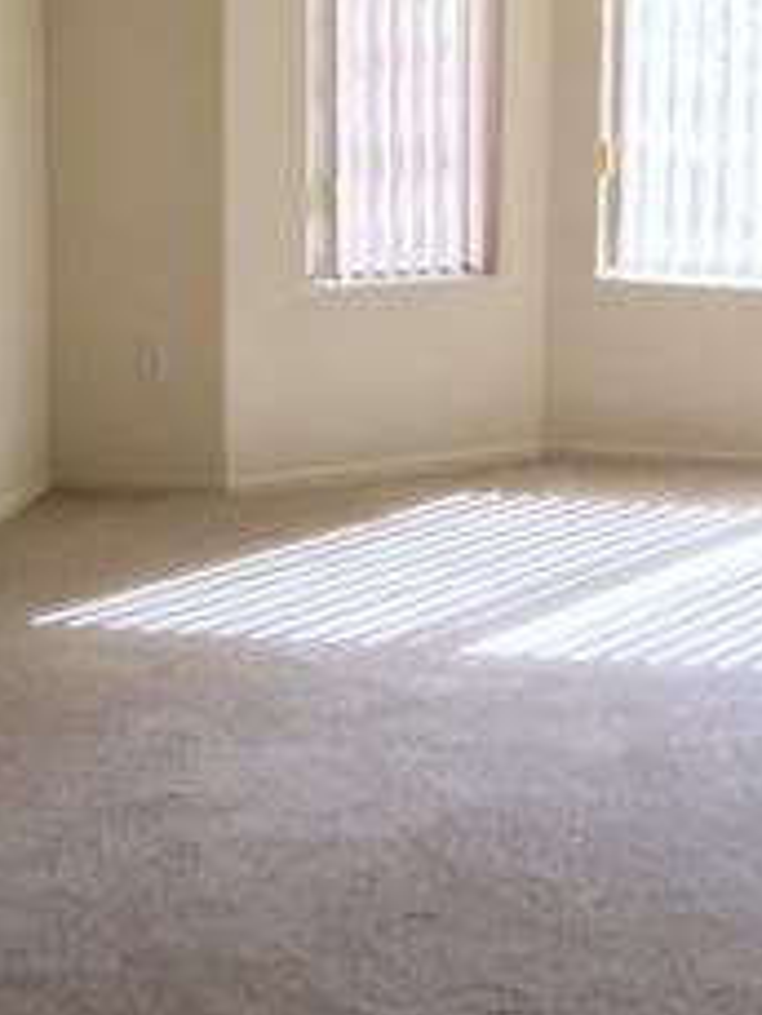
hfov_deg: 17.7
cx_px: 806
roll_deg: -3.1
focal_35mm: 81
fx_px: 2375
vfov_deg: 24.1
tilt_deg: -11.2
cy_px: 417
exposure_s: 1/40
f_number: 2.2
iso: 25
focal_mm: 4.15
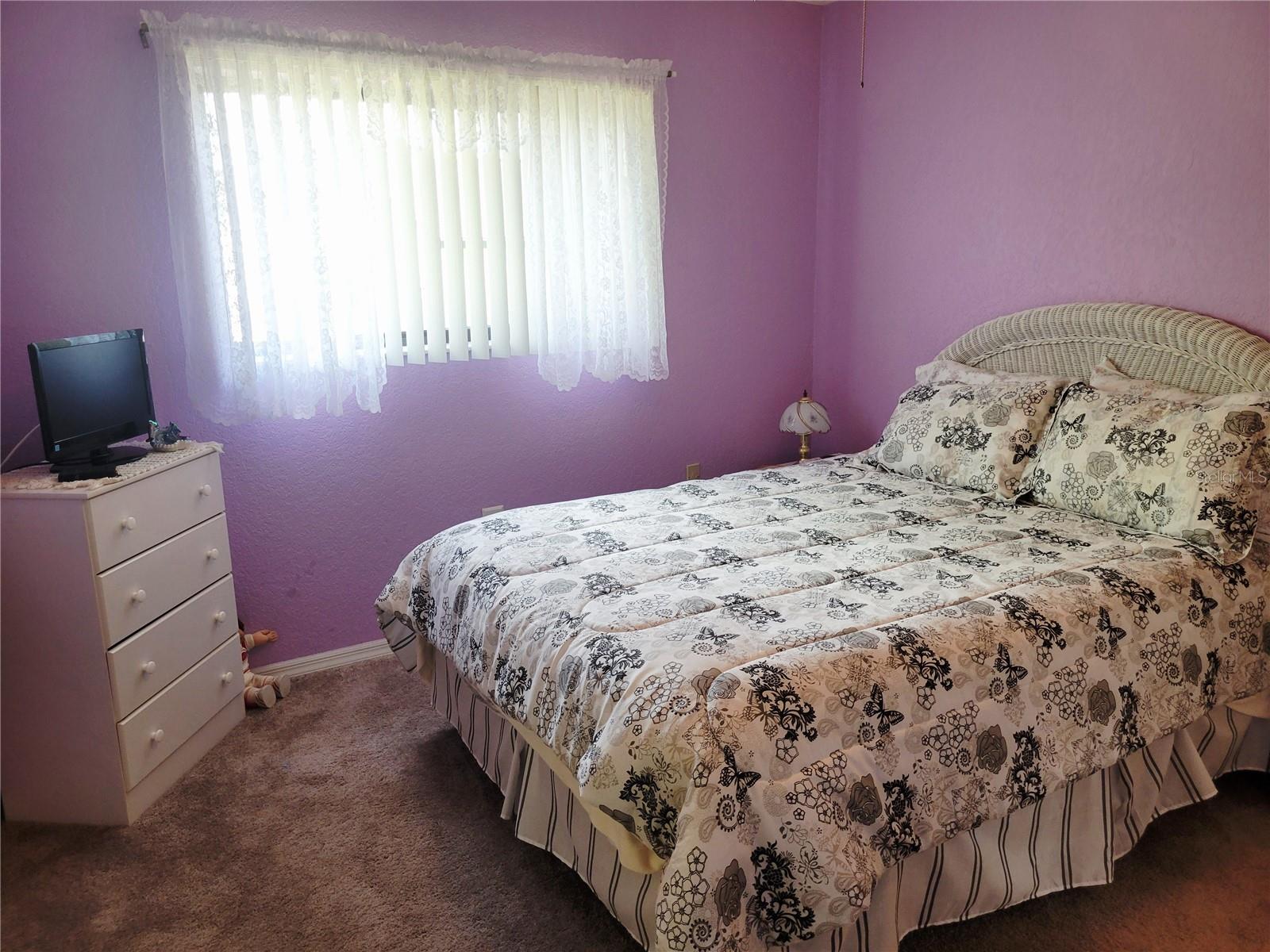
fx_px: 954
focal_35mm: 26
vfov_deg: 53.1
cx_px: 635
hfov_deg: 67.3
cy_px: 476
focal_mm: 5.4
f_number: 1.8
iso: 100
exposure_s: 1/120
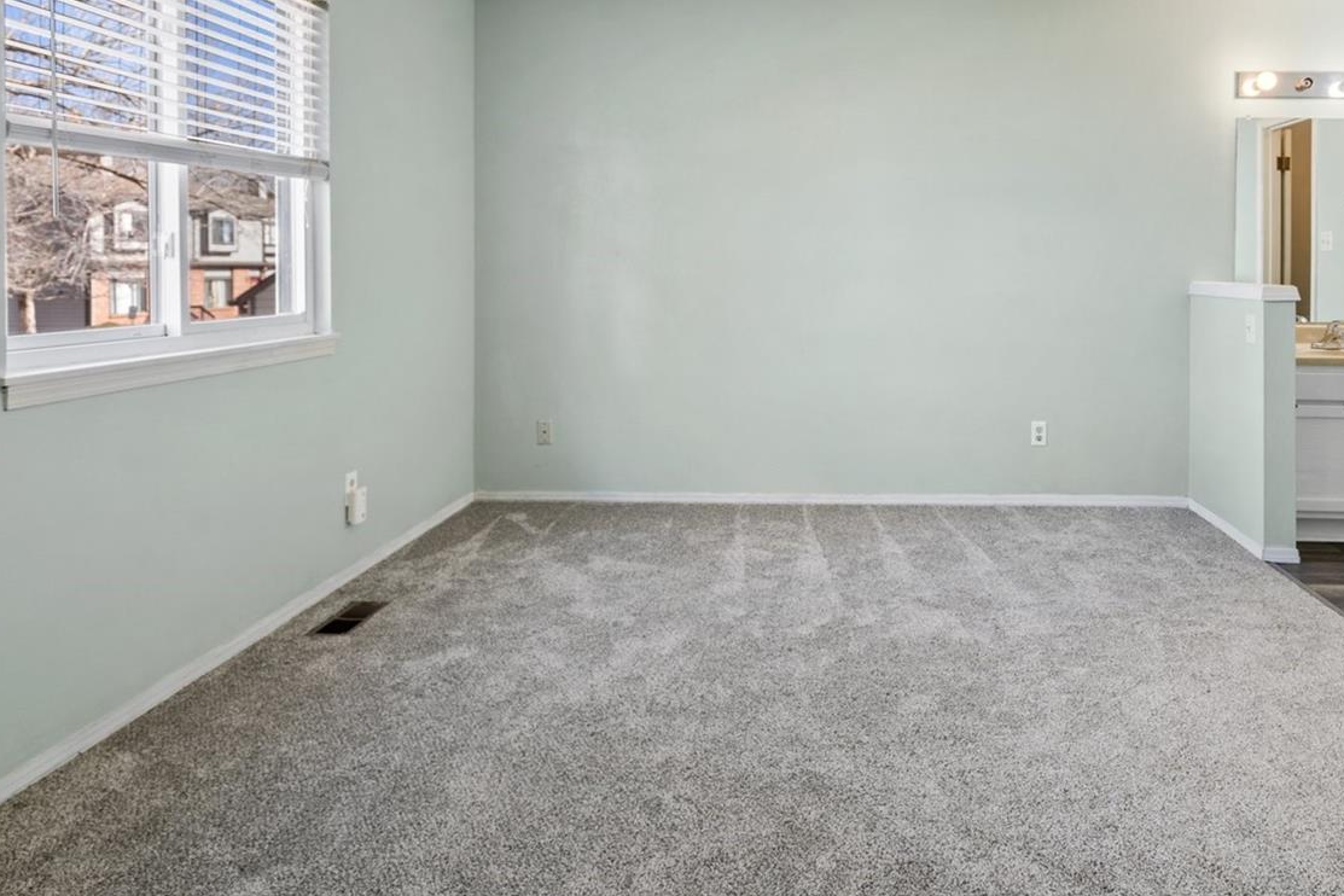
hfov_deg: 74.8
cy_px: 275
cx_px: 838
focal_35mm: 23
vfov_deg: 53.6
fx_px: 859
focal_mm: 16
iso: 100
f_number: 7.1
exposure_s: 1/5
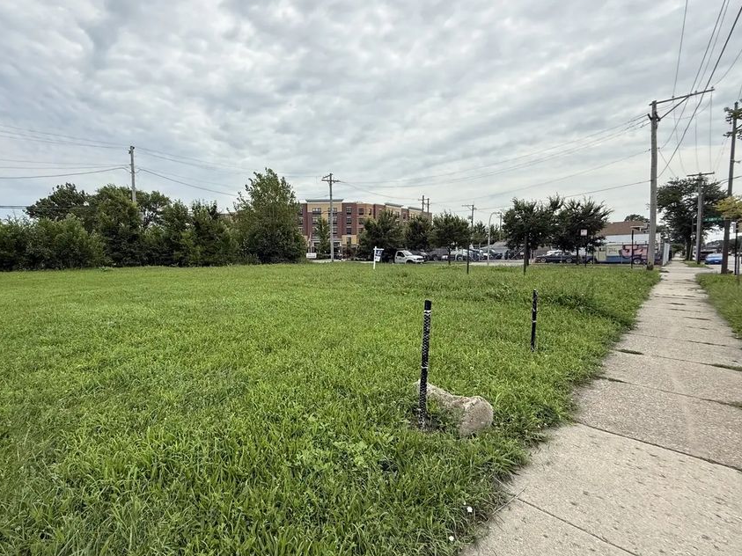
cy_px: 282
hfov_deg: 90.1
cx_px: 305
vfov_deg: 74.7
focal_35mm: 17
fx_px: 364
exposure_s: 1/1698
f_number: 2.2
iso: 50
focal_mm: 2.22
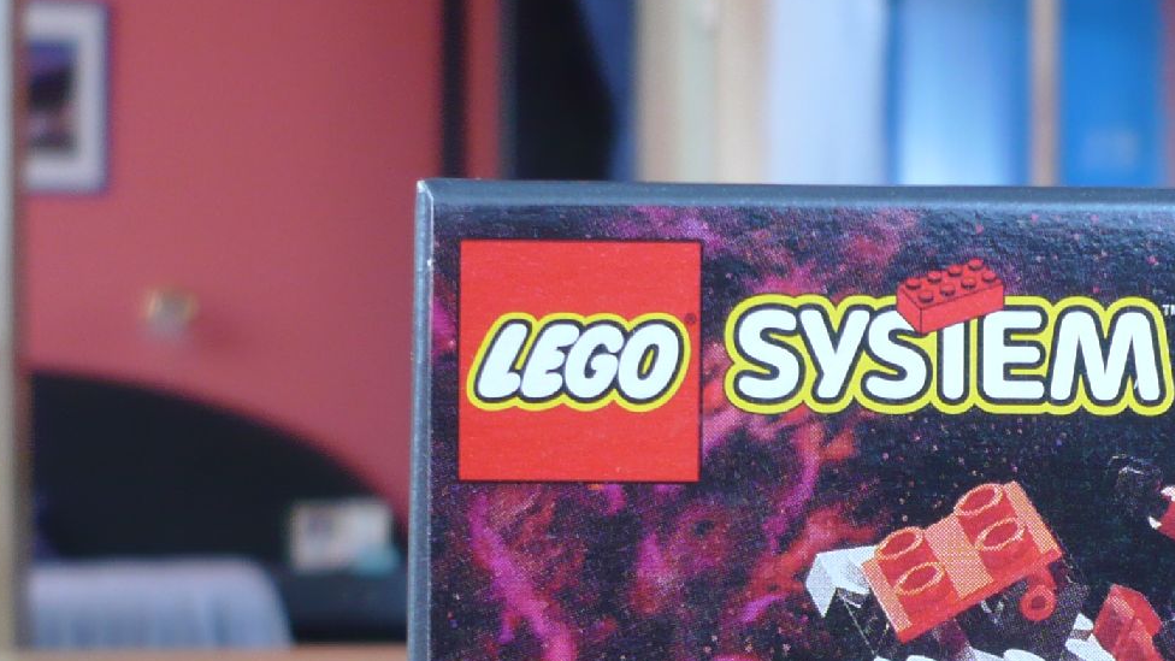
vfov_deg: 15.6
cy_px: 547
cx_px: 956
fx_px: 2399
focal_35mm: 77
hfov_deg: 26.9
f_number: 2.8
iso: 100
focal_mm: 5.8
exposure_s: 1/20
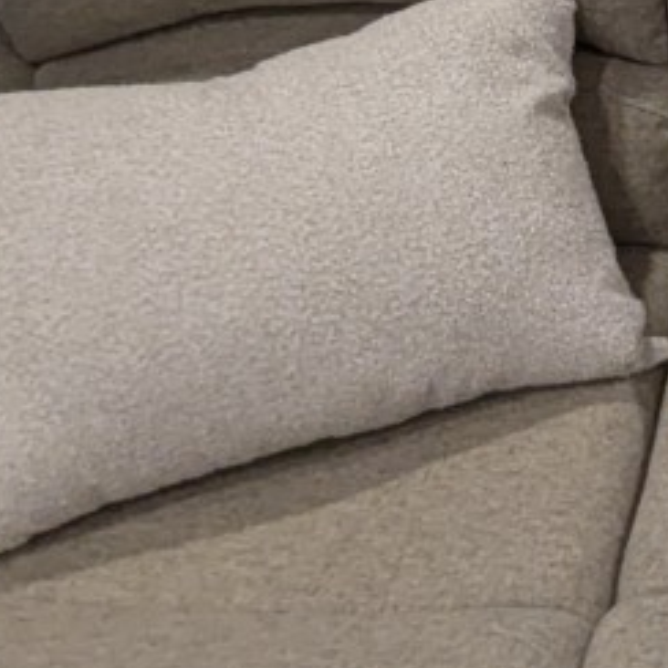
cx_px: 951
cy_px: 88
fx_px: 1768
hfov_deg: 19.2
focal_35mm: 81
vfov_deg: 21.0
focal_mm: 2.35
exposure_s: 1/67.9
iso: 294
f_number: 2.2
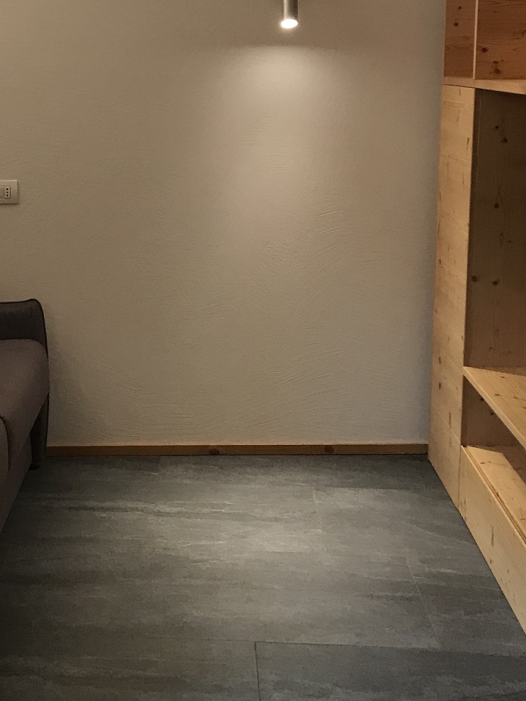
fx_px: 1236
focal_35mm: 61
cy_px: 276
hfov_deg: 23.5
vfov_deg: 31.6
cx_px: 68
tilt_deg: -6.3
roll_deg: -0.1
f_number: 1.8
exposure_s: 1/33
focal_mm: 3.99
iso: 32
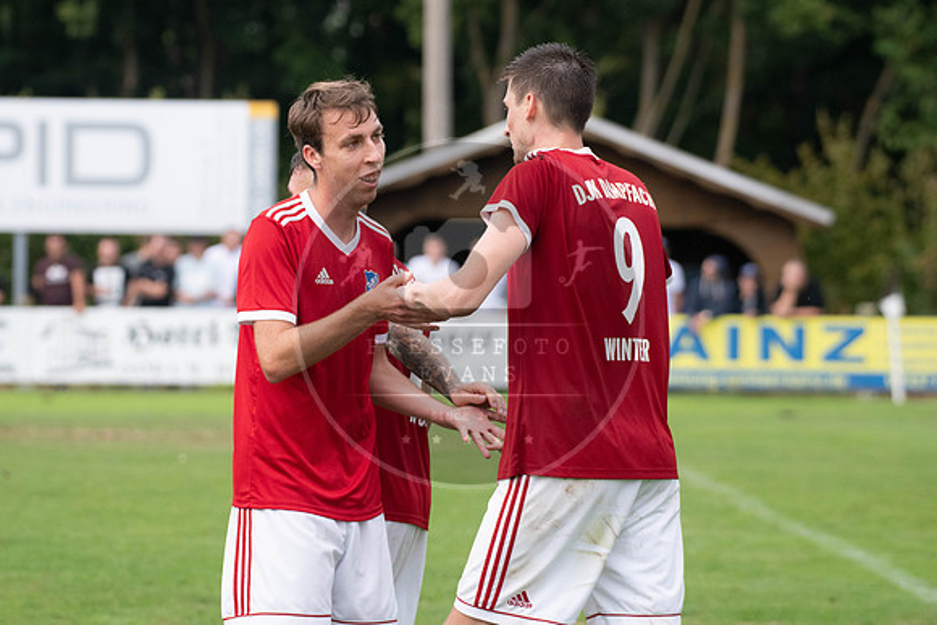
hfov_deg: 8.3
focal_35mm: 249
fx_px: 6474
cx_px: 388
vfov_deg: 5.5
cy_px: 294
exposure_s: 1/1600
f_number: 5.6
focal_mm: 200
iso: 1600
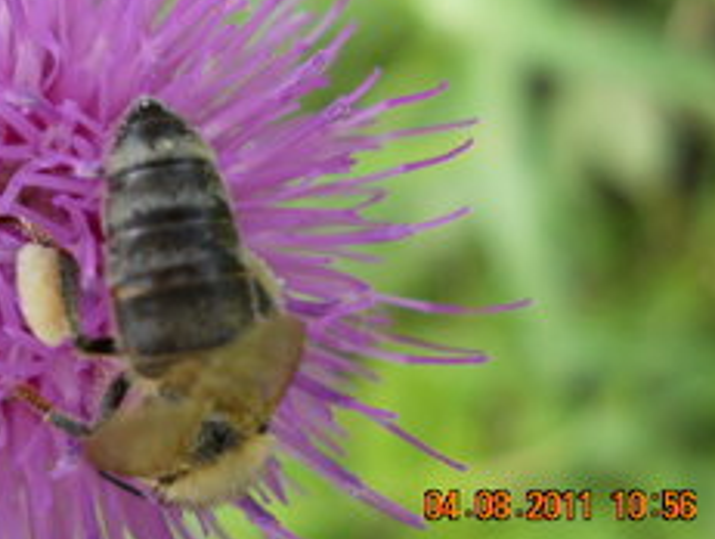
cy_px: 184
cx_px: 198
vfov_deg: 23.6
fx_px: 1283
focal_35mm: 62
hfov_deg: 30.7
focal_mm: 6.72
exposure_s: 1/160
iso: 80
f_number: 3.1
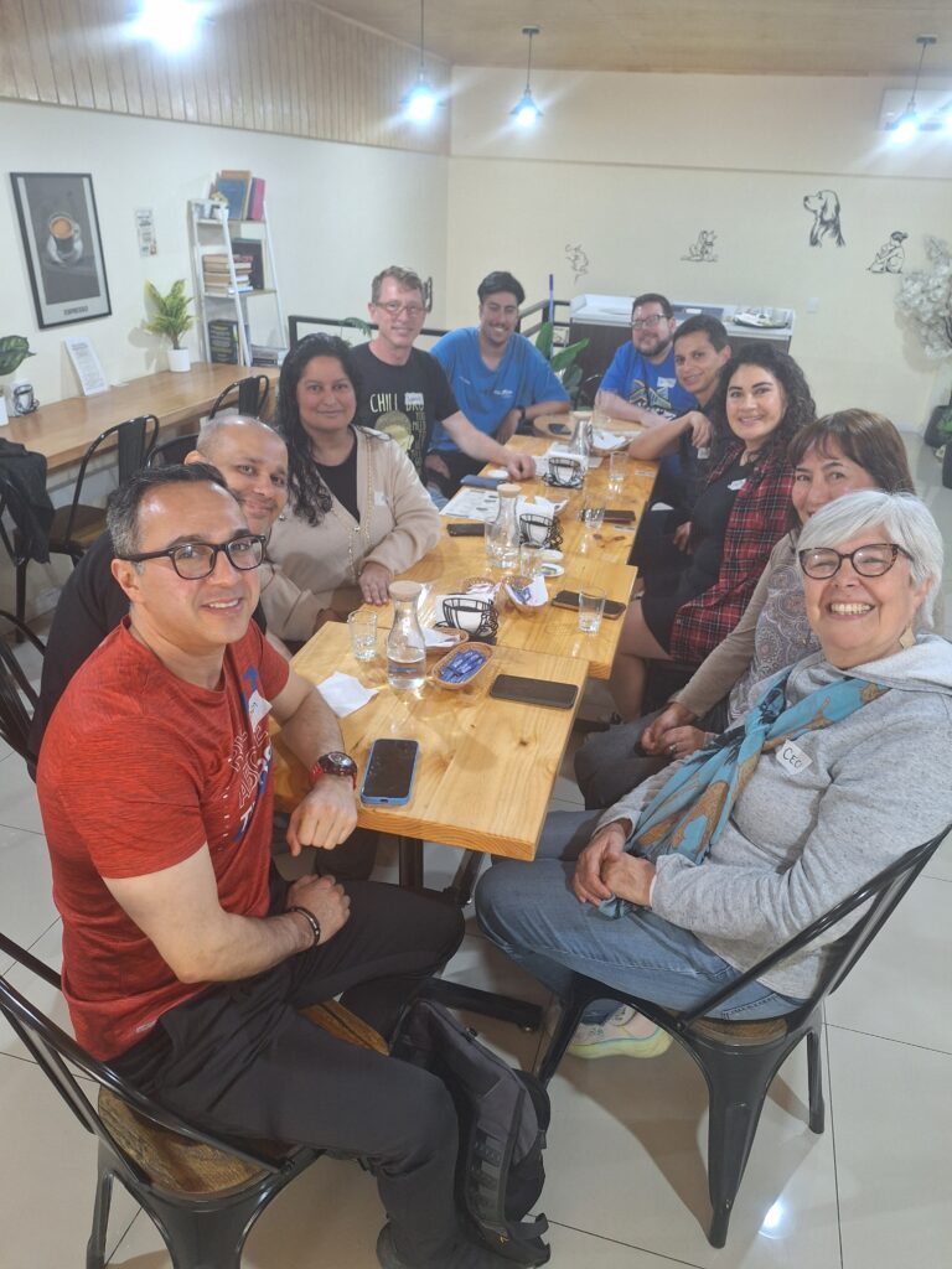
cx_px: 476
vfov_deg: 73.9
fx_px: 843
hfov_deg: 58.9
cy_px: 634
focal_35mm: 23
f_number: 1.8
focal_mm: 5.54
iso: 200
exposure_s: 1/33
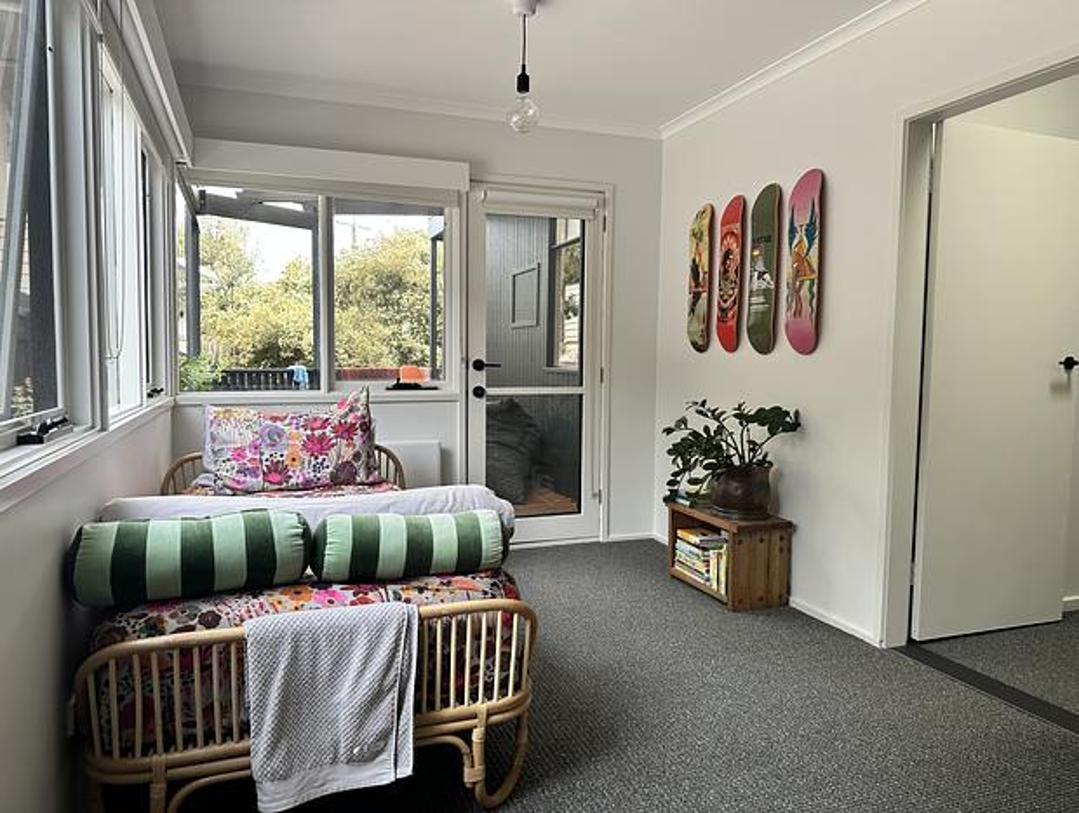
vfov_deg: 56.9
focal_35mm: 24
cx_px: 540
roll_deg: -2.0
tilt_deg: -3.7
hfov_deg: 71.5
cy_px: 406
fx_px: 749
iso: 64
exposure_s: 1/181
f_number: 1.78
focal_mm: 6.86
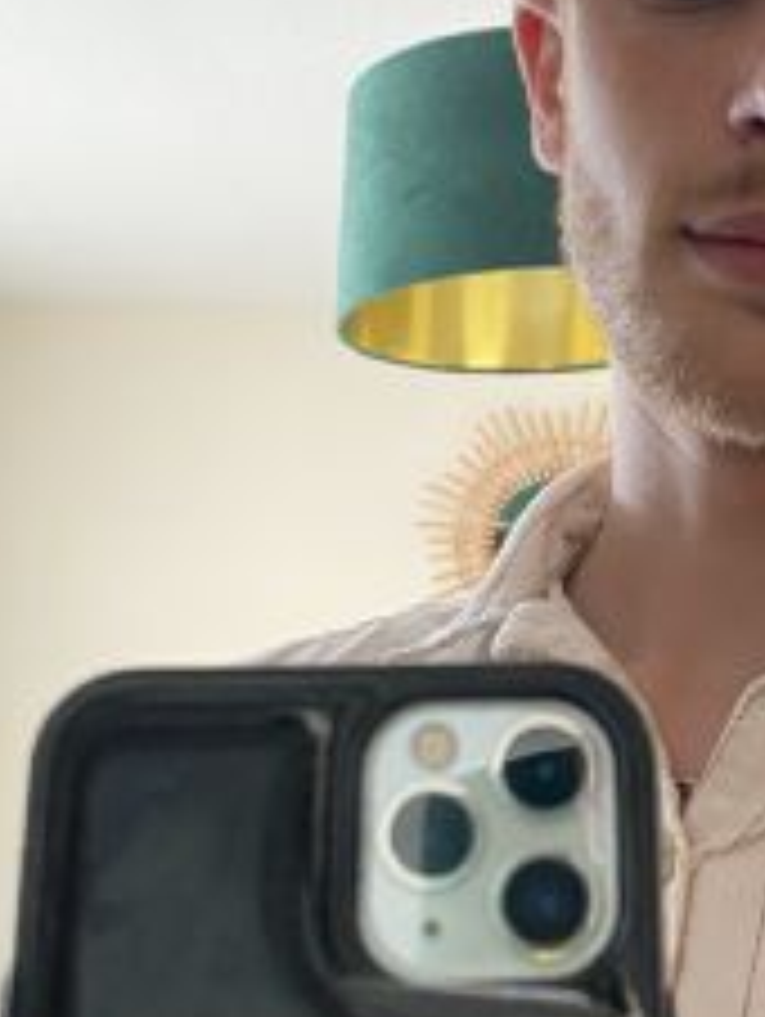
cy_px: 414
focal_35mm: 69
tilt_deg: +10.6
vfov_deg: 28.1
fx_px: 2029
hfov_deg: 21.3
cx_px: 486
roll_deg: -1.6
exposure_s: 1/60
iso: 160
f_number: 1.8
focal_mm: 4.25
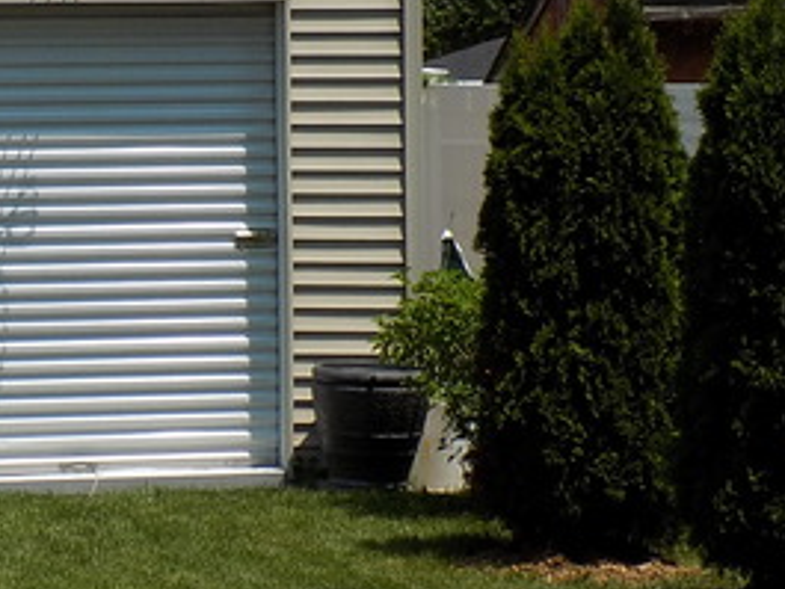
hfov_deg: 12.3
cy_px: 154
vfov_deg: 9.4
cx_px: -151
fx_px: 3562
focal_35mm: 157
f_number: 4.1
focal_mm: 11.5
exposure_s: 1/800
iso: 80
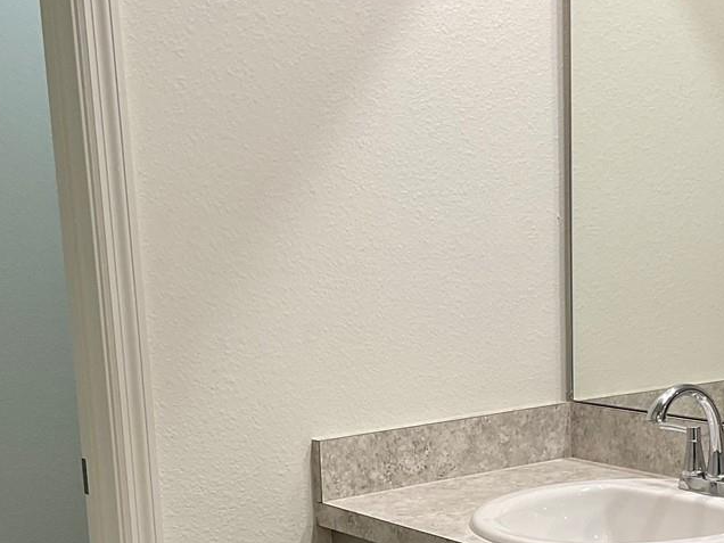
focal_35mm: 73
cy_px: 508
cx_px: 419
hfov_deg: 26.6
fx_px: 1527
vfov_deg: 19.7
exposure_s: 1/60
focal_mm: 3
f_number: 1.8
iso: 40
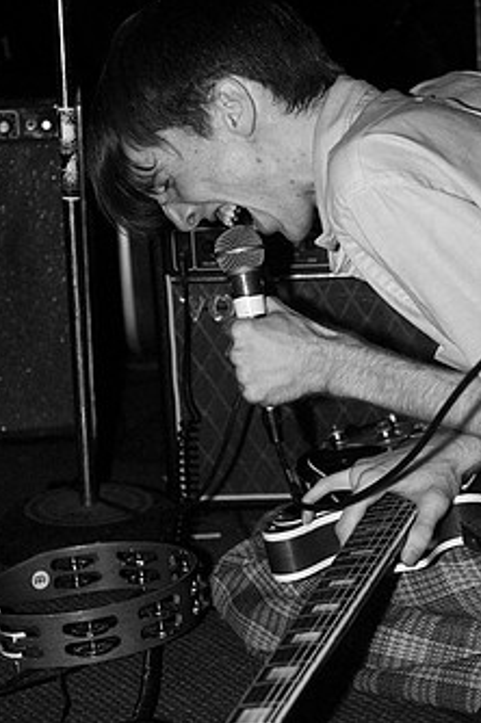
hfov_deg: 15.3
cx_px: 294
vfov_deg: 22.9
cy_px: 355
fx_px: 1787
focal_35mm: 89
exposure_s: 1/30
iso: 1600
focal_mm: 44
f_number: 2.8
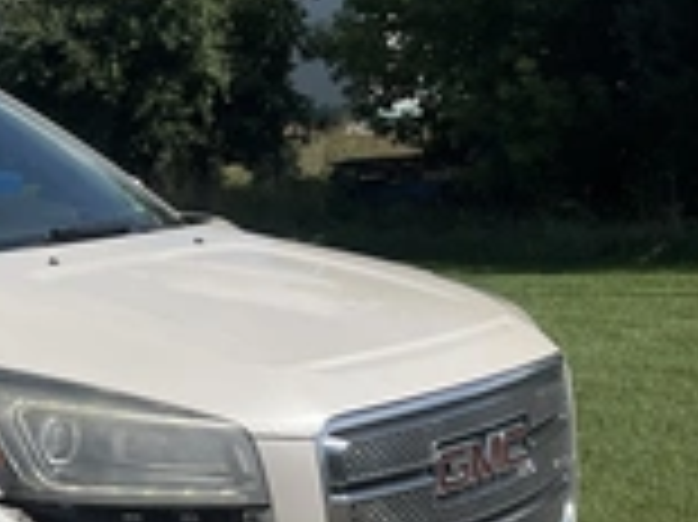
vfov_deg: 19.3
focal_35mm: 75
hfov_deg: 23.7
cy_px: 464
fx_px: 1511
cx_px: -140
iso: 25
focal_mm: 3
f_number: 1.8
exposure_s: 1/2538
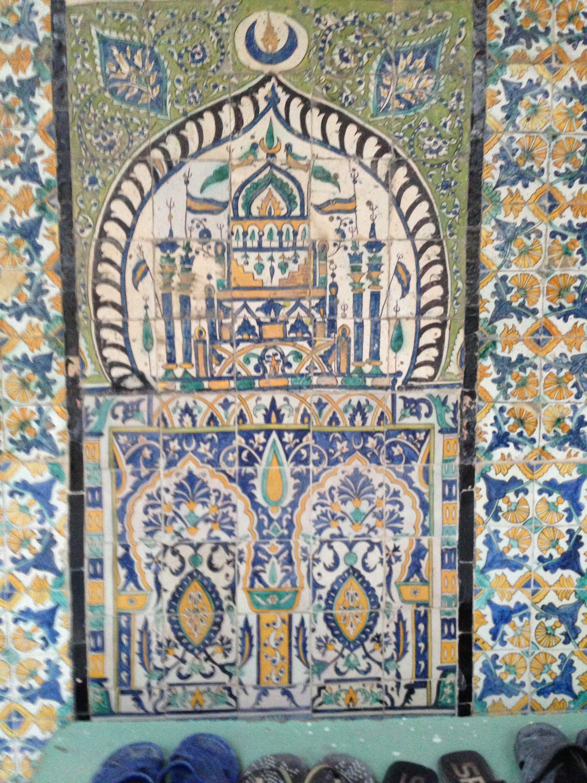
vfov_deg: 55.4
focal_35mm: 33
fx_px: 746
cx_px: 294
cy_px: 392
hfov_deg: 42.9
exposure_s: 1/15
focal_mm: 4.13
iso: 400
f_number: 2.4
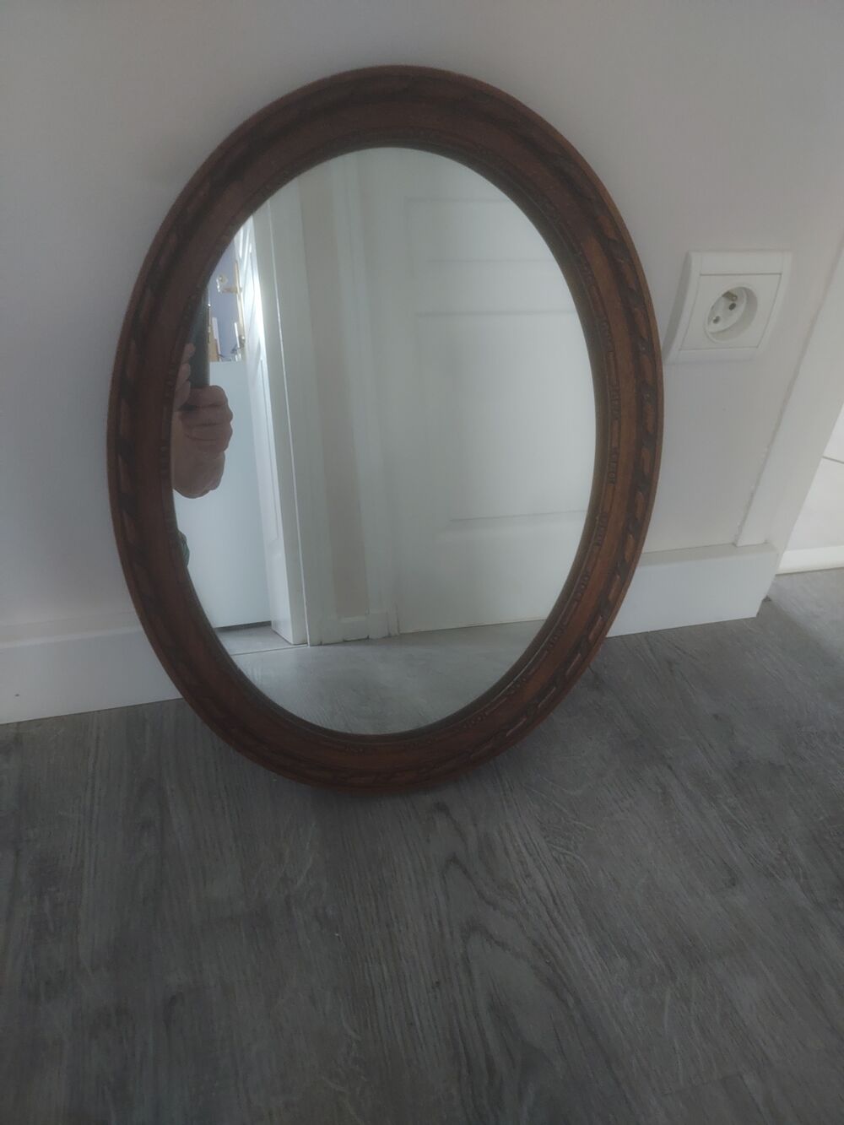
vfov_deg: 71.6
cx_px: 422
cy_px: 562
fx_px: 780
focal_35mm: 24
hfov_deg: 56.8
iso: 500
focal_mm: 4.6
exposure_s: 1/33
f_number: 1.8
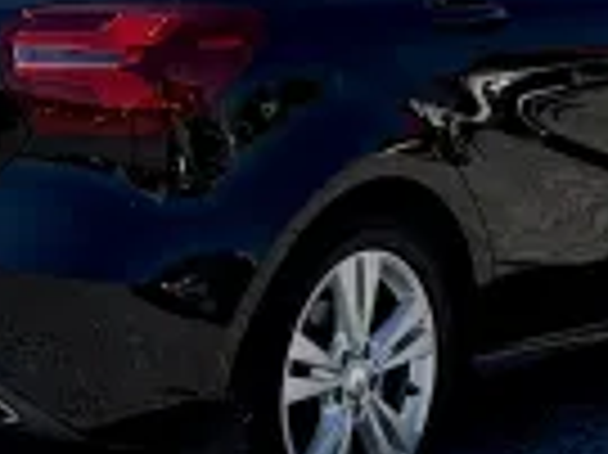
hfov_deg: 30.3
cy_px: 112
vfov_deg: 22.7
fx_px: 1123
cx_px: 306
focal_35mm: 64
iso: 80
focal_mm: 6.76
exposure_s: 1/4167
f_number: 1.78
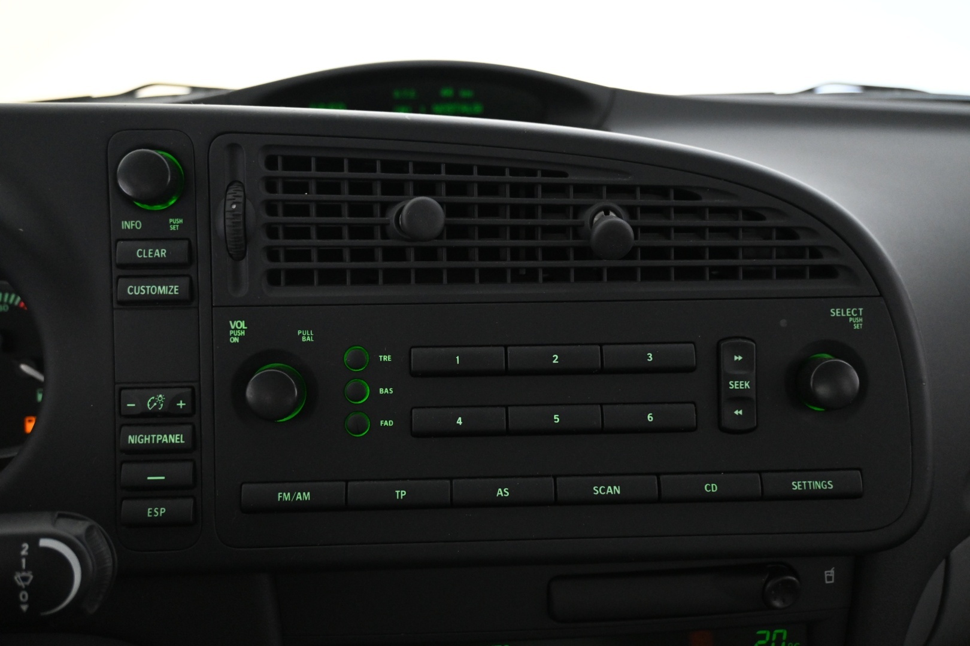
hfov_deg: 59.5
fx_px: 849
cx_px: 485
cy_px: 323
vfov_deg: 41.7
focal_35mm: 32
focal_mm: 21
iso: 3200
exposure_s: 1/30
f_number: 4
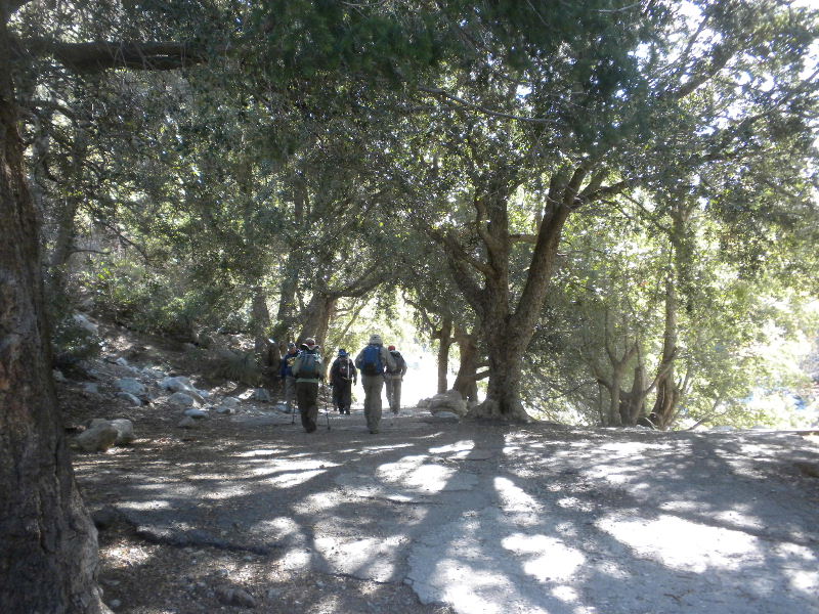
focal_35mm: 37
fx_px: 875
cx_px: 410
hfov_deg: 50.1
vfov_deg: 38.7
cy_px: 307
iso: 258
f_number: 3.5
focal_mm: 6.6
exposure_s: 1/71
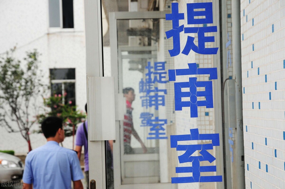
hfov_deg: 23.4
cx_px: 142
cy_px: 94
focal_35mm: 87
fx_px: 688
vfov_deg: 15.7
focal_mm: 58
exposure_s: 1/200
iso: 320
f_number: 7.1
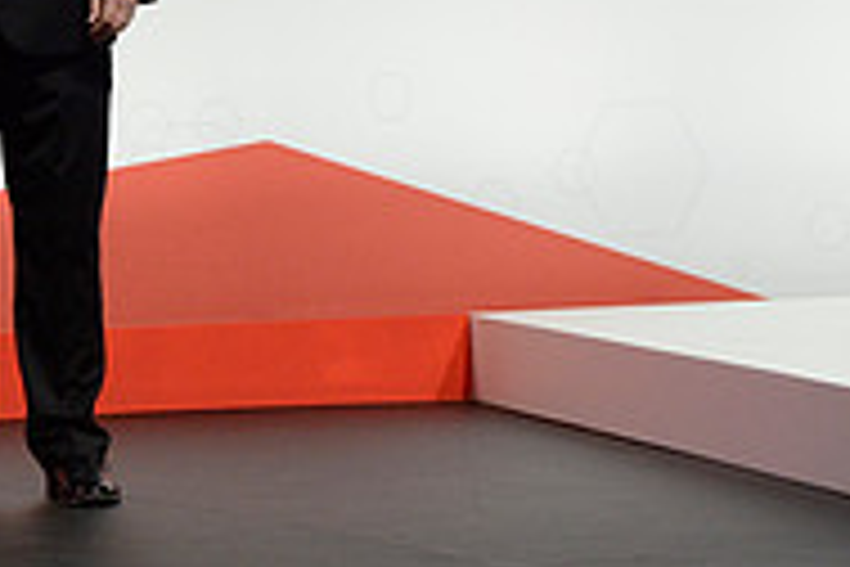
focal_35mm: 215
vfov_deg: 6.3
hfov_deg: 9.3
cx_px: -400
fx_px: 5076
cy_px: -205
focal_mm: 70
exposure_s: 1/125
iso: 2500
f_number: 8
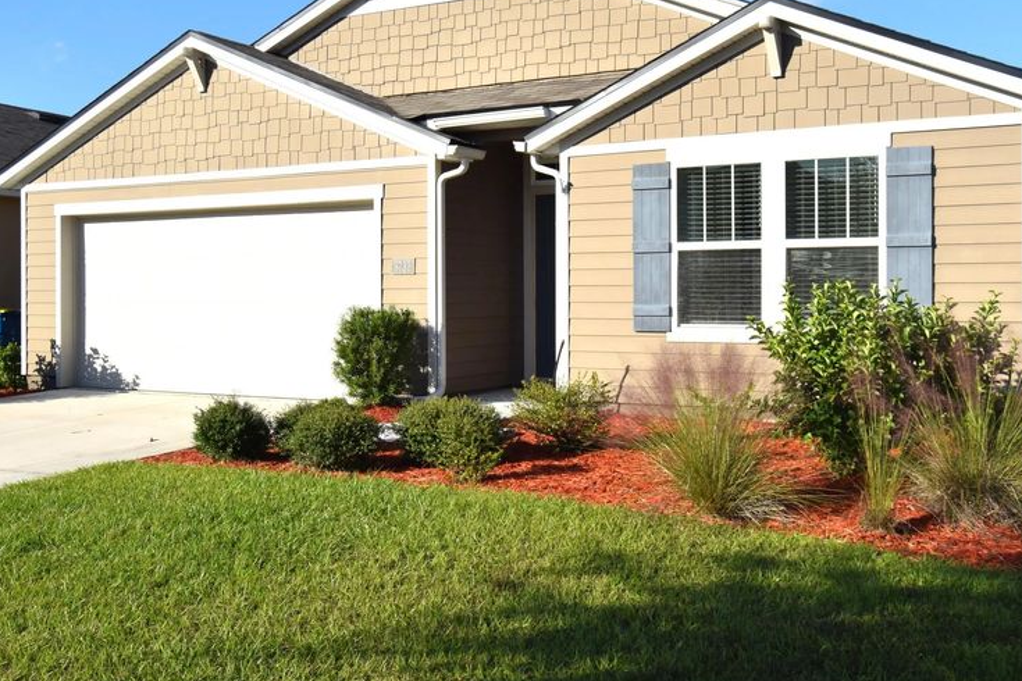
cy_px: 301
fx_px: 1127
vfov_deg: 33.6
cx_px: 598
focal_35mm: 40
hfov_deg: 48.6
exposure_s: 1/350
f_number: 9.5
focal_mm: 19
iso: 200
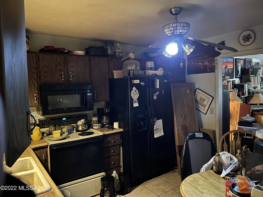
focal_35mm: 26
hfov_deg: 67.3
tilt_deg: -3.6
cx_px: 132
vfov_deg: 53.1
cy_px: 98
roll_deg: +1.1
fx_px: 198
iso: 640
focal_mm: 5.7
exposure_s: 1/9
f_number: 1.5
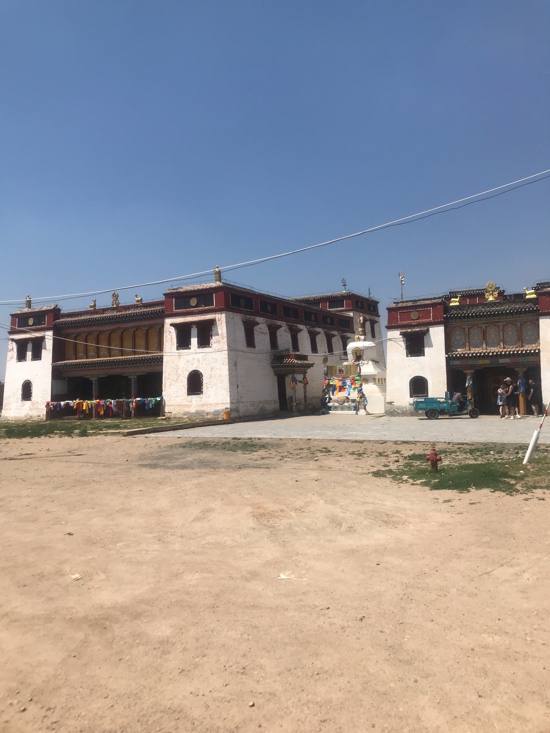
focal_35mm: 28
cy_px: 366
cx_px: 275
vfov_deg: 63.4
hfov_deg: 49.7
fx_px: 593
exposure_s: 1/4566
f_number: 1.8
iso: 20
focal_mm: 3.99
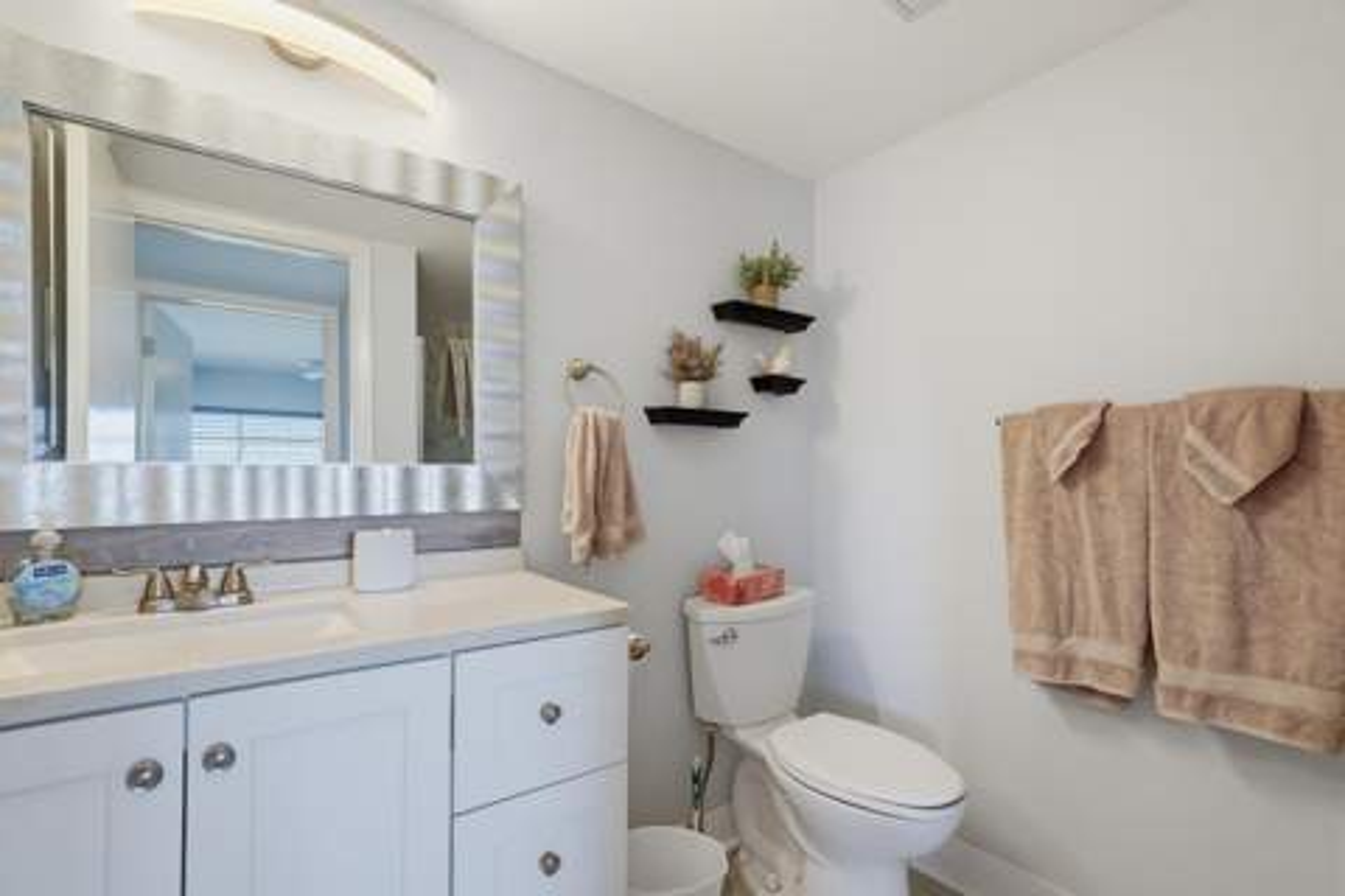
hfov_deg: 96.7
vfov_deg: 73.7
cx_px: 672
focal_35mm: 16
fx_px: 598
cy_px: 448
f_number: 3.5
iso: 800
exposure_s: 1/50
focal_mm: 16
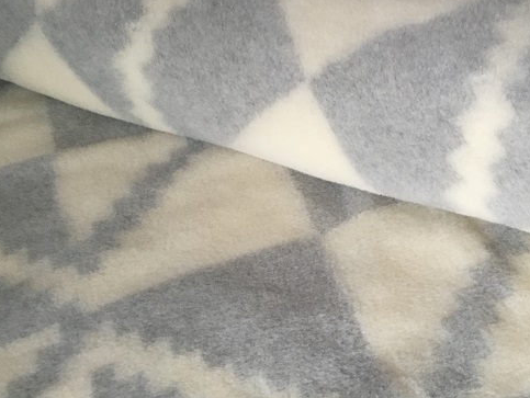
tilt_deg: -45.1
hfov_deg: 39.1
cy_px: 184
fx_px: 735
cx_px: 361
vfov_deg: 30.3
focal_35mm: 48
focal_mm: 4.15
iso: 200
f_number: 2.2
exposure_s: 1/33
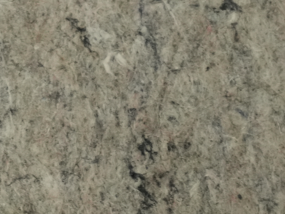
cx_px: -373
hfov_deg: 4.9
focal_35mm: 393
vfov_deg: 3.7
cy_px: -237
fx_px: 3235
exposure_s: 1/125
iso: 2000
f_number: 3.2
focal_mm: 70
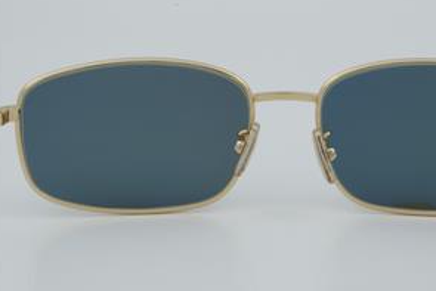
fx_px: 1353
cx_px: 285
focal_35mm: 112
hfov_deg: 18.3
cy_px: 115
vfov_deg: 12.3
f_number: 32
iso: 100
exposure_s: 1/4
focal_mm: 55
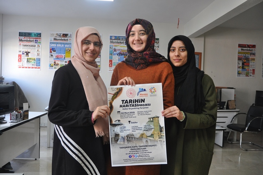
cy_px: 88
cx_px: 132
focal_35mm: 33
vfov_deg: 39.9
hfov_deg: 57.3
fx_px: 241
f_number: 4
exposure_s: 1/60
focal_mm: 22
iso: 800
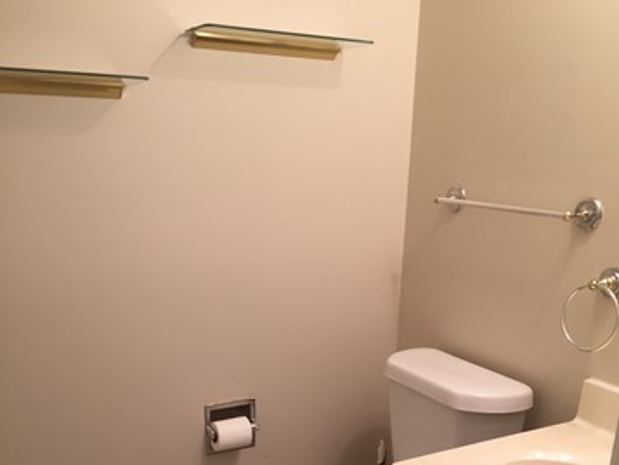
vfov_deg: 35.4
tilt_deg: -20.8
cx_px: 309
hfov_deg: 47.8
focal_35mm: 39
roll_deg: -1.0
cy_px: 383
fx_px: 698
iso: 64
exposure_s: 1/30
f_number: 2.2
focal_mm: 4.15
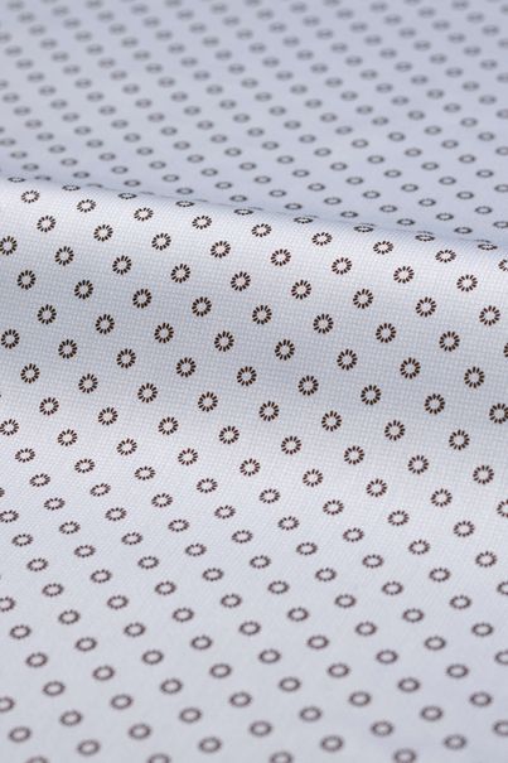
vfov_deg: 23.9
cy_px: 382
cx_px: 254
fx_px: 1800
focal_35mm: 85
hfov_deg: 16.1
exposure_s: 1/100
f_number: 8
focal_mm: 85
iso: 160
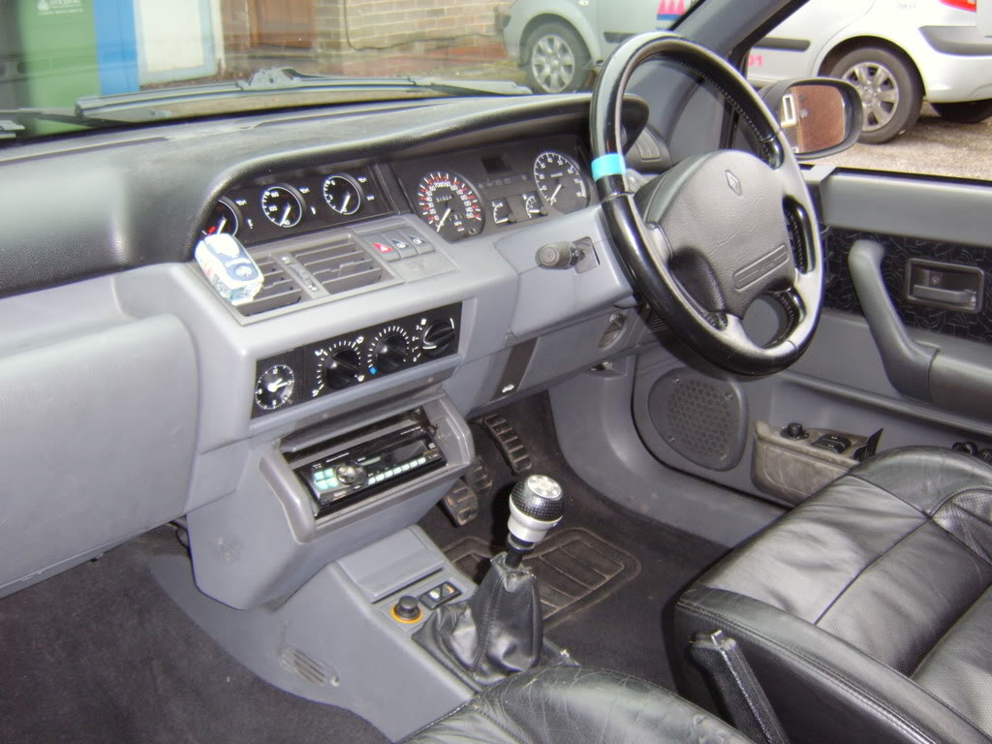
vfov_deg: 45.4
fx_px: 888
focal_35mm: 31
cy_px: 372
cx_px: 496
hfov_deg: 58.4
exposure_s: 1/30
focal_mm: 8.1
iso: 141
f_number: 2.7
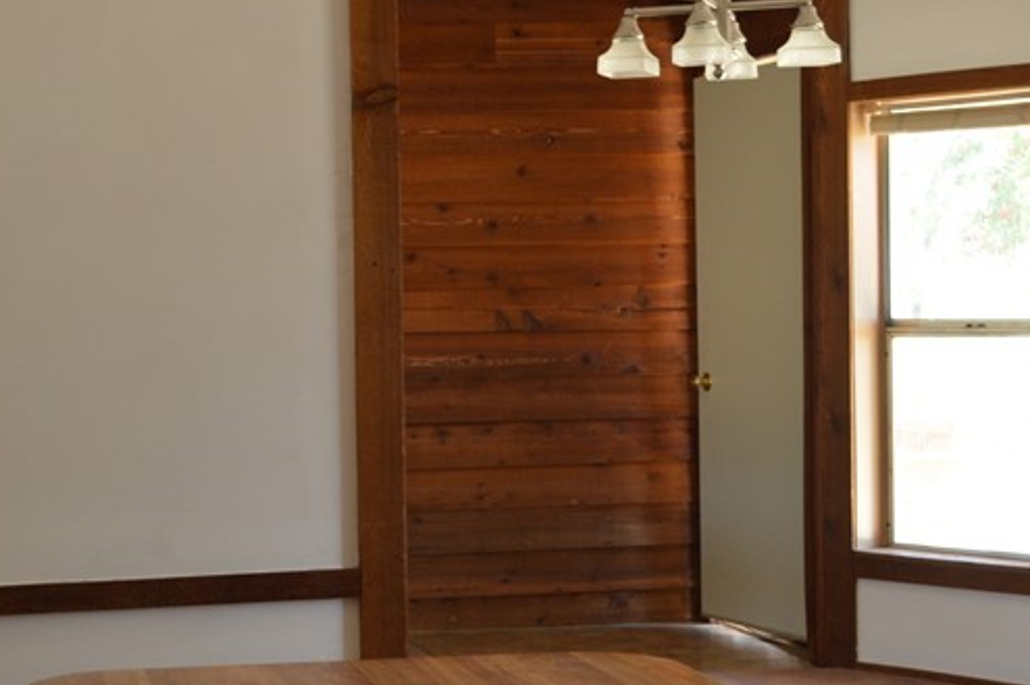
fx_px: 2258
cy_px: 404
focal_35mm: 79
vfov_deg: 17.2
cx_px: 378
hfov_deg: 25.6
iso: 400
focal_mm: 24
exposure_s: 1/60
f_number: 4
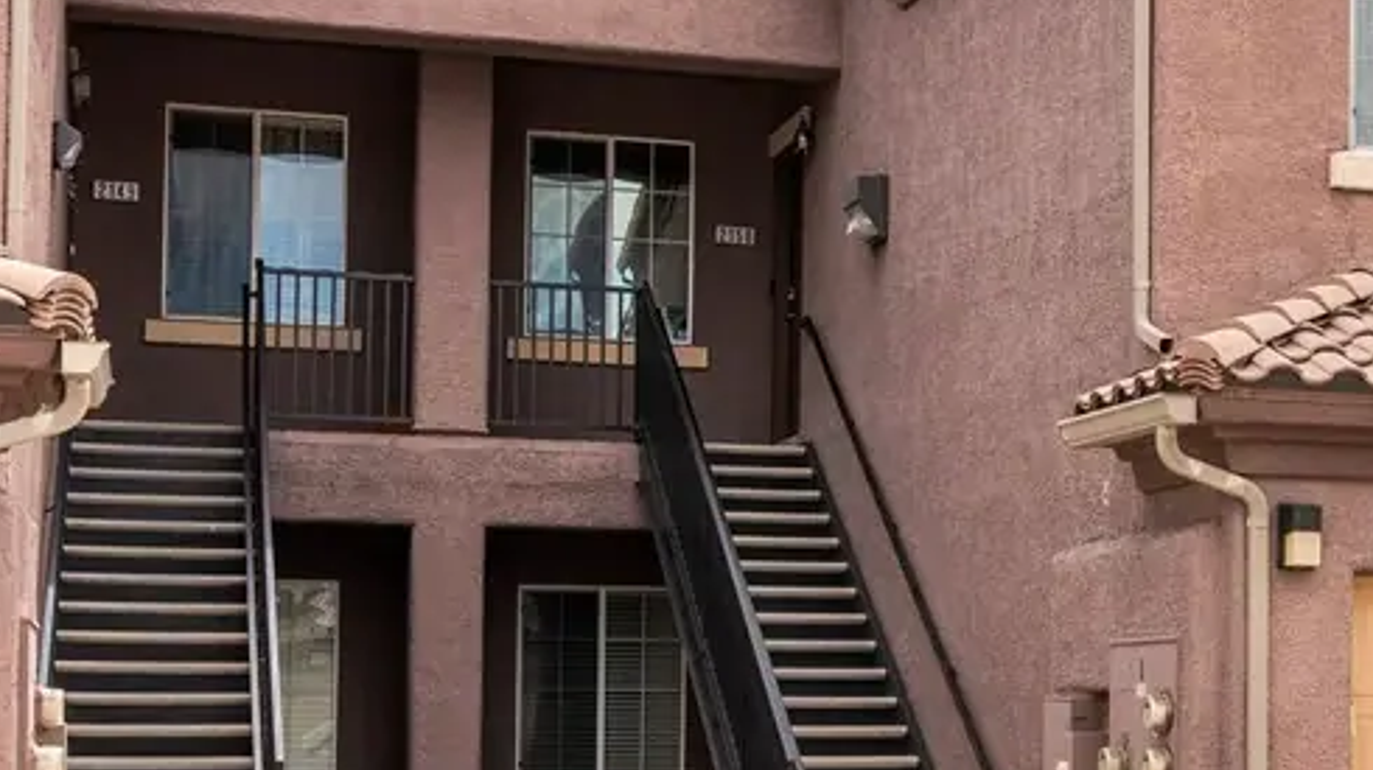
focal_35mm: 79
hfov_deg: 25.6
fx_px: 2875
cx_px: 1342
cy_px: 622
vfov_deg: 15.2
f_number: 8
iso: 400
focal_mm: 23
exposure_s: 1/8000
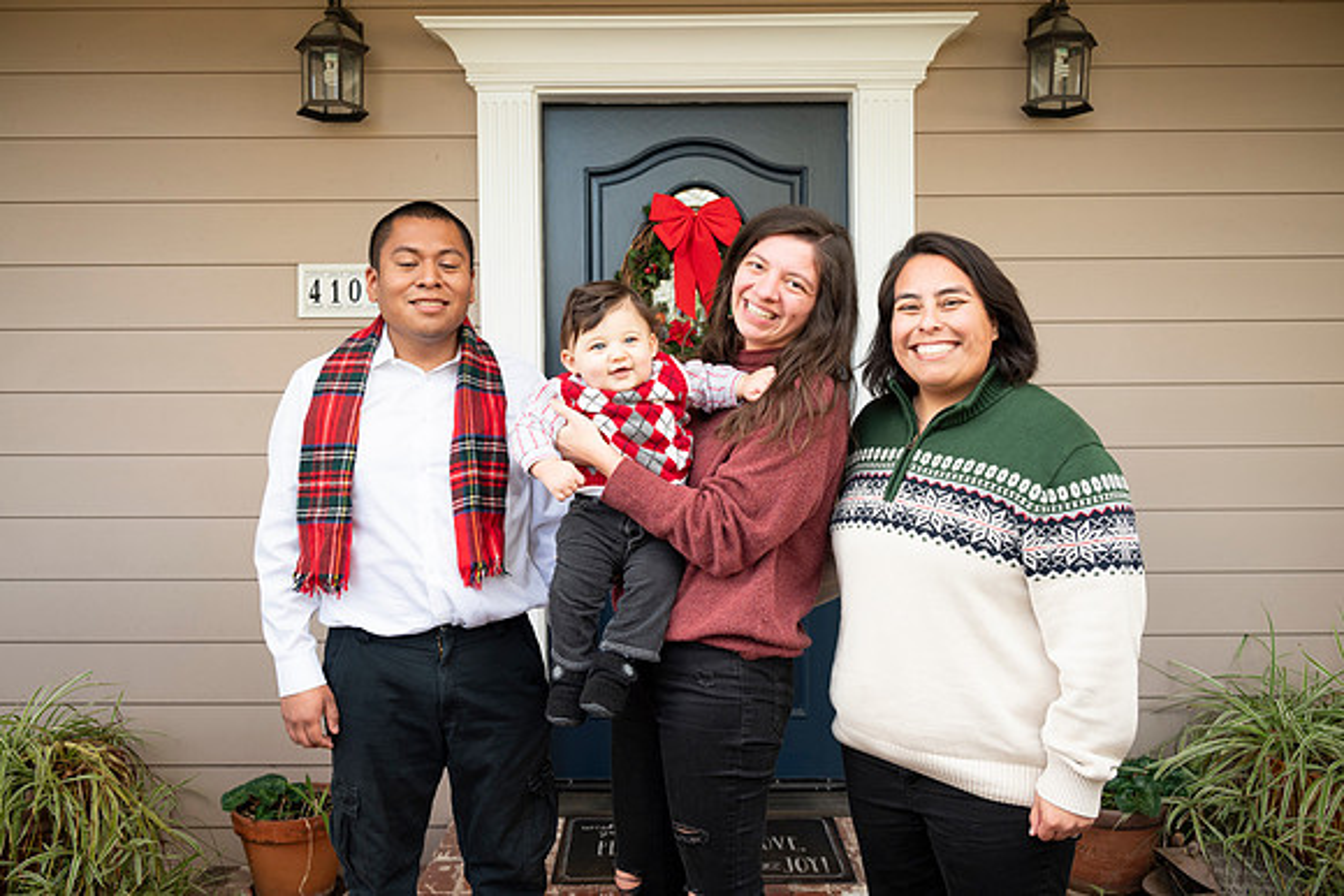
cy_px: 448
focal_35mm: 32
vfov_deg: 41.1
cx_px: 672
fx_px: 1195
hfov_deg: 58.7
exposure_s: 1/160
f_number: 4.8
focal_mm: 32
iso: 400
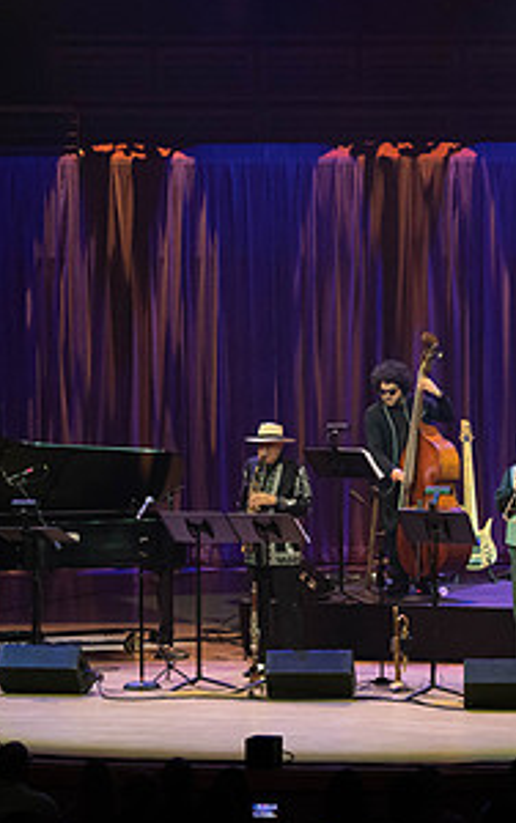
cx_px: 478
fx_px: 4424
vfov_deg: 10.6
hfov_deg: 6.7
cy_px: 402
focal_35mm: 197
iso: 3200
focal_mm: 100
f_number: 5.6
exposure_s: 1/250
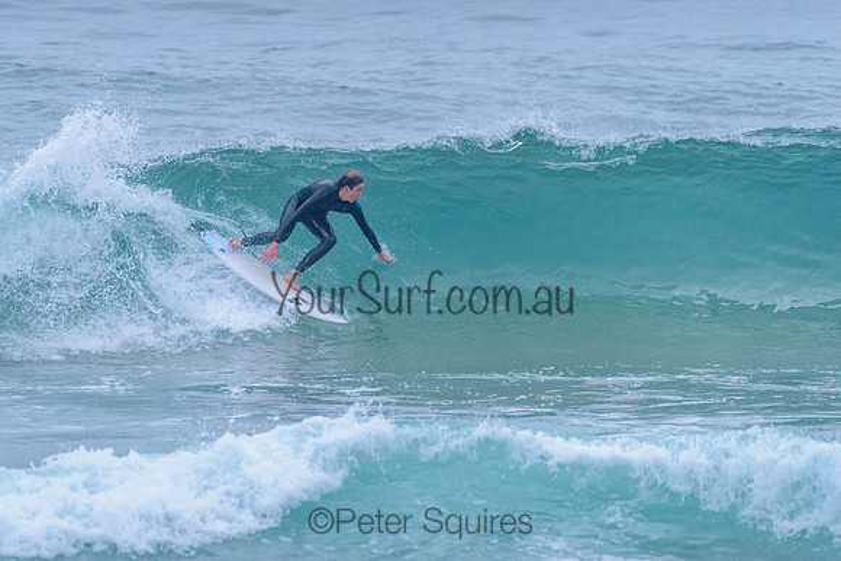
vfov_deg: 2.2
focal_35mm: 613
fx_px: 14330
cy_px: 230
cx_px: 393
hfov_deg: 3.4
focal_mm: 500
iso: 2500
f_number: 5.6
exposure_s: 1/2000
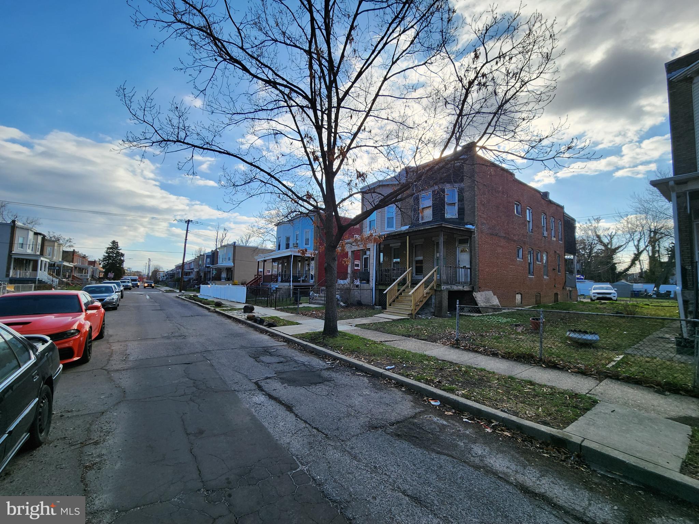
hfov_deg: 106.2
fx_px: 263
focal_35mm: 13
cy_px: 262
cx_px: 350
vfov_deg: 89.9
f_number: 2.2
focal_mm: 2.2
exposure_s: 1/1488
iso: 50
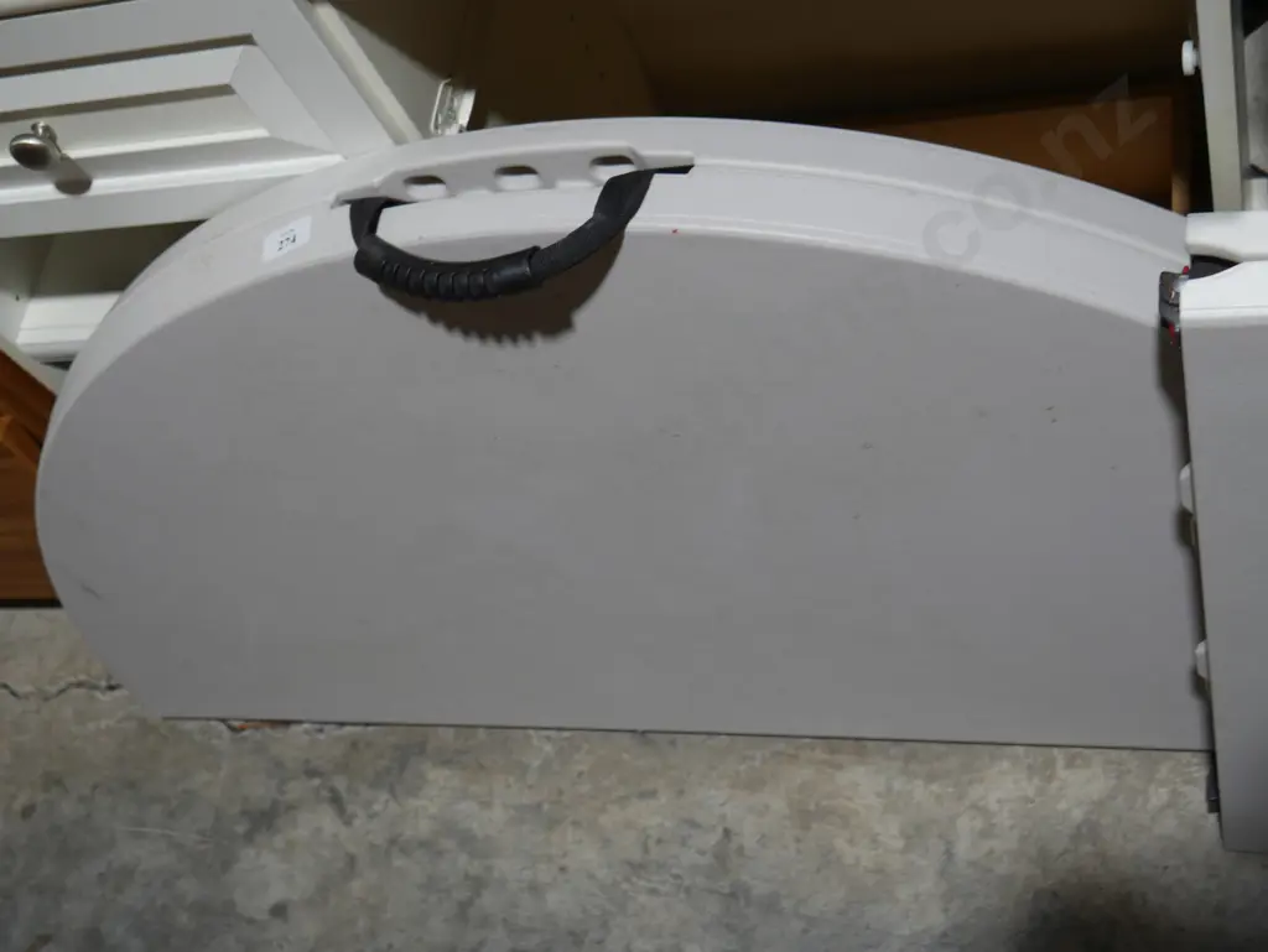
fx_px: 1686
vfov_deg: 31.5
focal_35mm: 46
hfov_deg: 41.2
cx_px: 634
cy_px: 476
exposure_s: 1/60
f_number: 5.1
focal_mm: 23
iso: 250
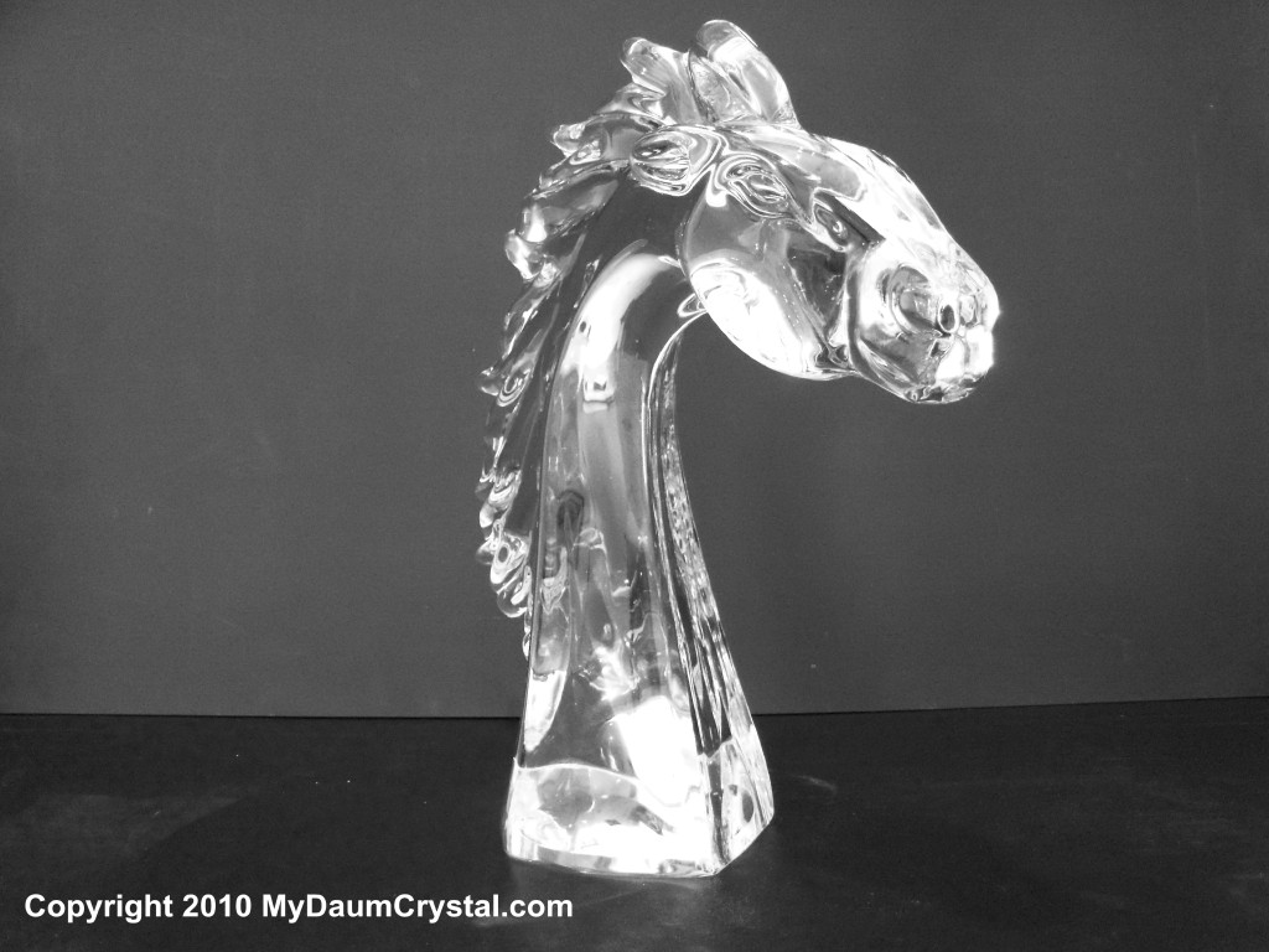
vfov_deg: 40.7
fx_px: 1283
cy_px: 476
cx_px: 634
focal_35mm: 35
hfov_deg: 52.6
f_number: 3
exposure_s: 1/13
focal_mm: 6.3
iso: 400
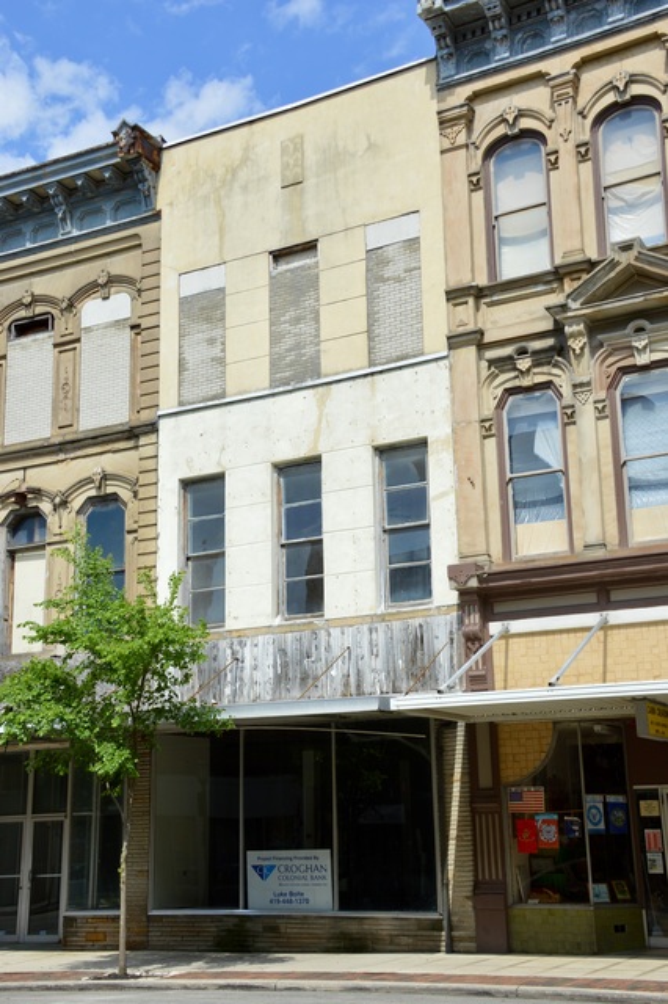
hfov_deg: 29.8
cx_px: 334
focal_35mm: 45
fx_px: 1254
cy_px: 502
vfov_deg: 43.6
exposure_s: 1/250
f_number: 8
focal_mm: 30
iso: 100
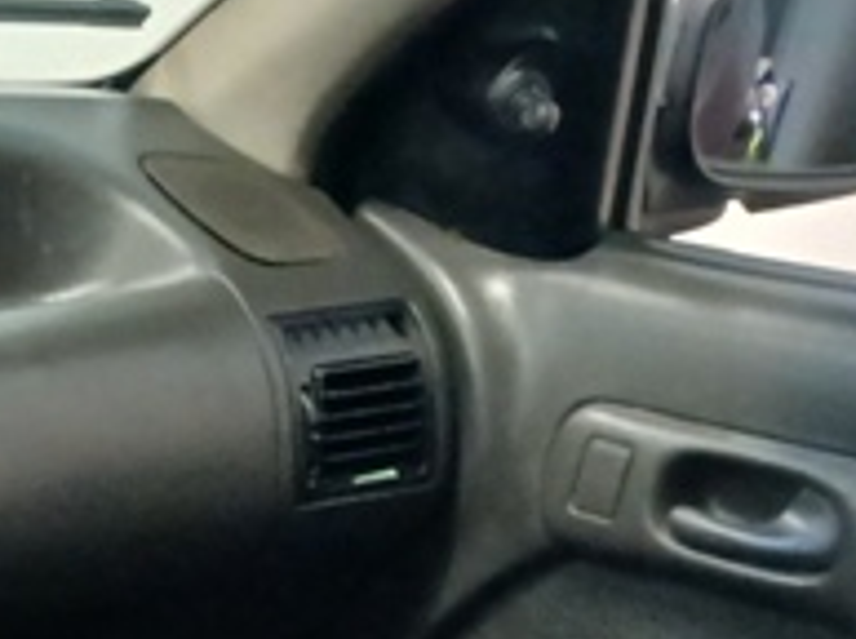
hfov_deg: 14.9
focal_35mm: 108
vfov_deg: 12.4
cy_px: 1172
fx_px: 2666
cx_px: -856
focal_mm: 3.98
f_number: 1.8
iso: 500
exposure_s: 1/20
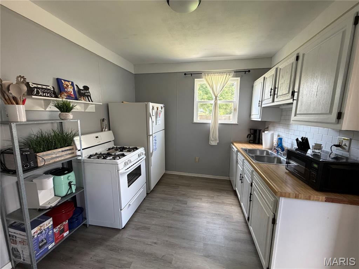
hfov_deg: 102.1
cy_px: 134
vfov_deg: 85.7
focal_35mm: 14
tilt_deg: -10.0
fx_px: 145
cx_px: 180
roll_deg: -0.4
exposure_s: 1/117
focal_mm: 2.22
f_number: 2.2
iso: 320
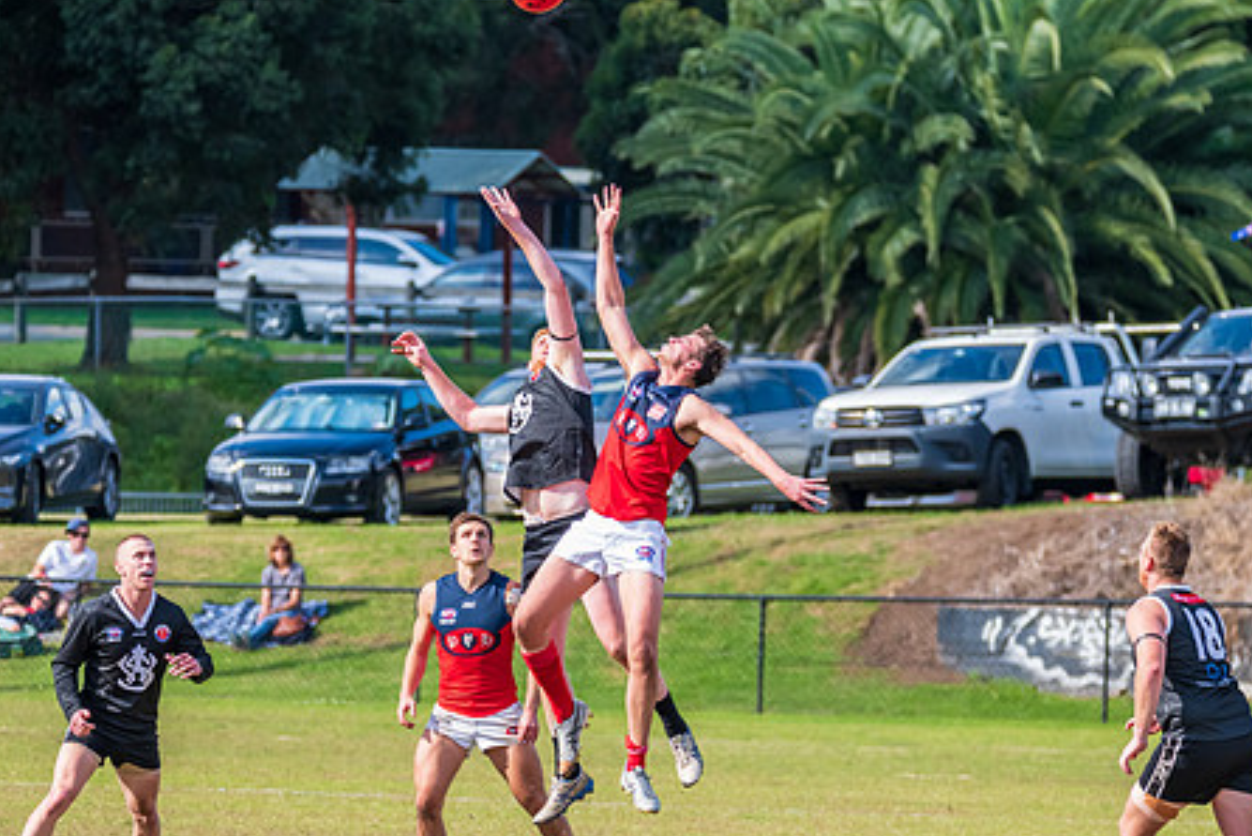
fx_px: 16002
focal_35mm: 460
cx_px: 771
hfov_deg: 4.5
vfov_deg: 3.0
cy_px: 502
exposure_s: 1/1600
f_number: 7.1
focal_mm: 280
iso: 800
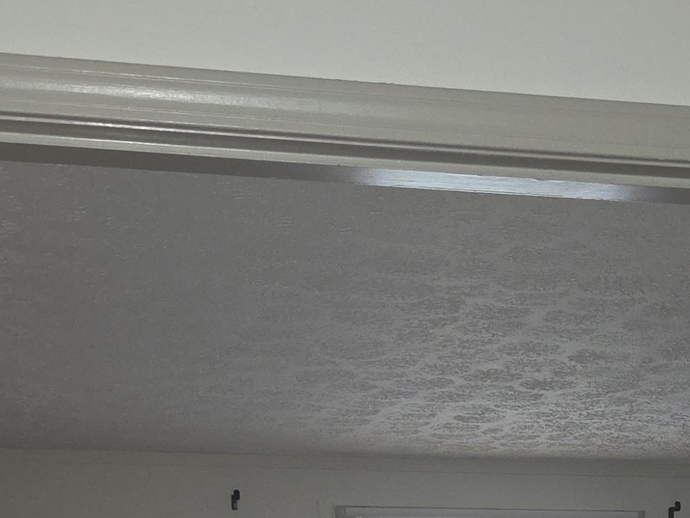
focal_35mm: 74
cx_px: 462
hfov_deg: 26.2
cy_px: 750
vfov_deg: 18.0
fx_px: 1475
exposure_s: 1/24
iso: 160
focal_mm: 5.4
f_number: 1.8
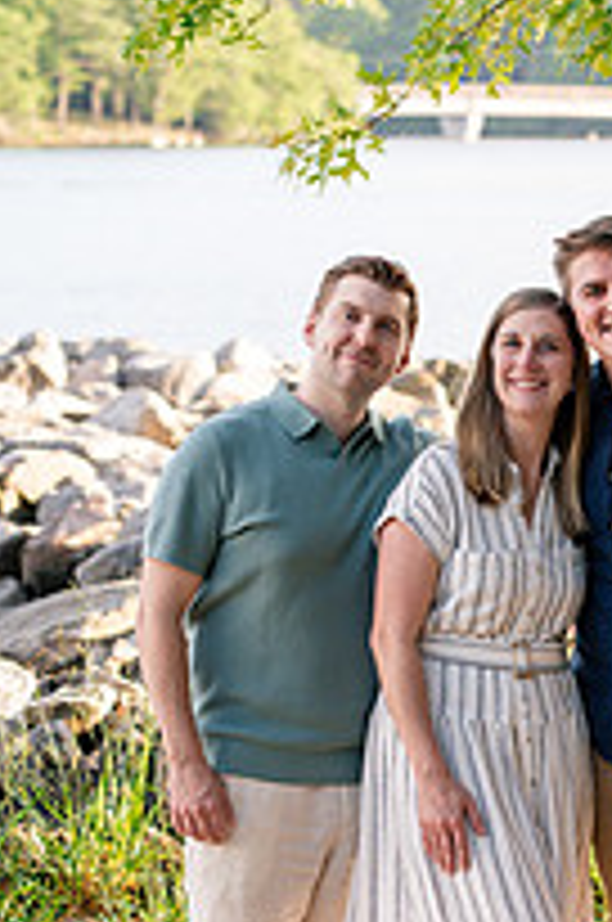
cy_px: 652
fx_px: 4784
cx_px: 630
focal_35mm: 187
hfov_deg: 7.3
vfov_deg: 11.0
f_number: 4.5
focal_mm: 85
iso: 800
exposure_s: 1/640
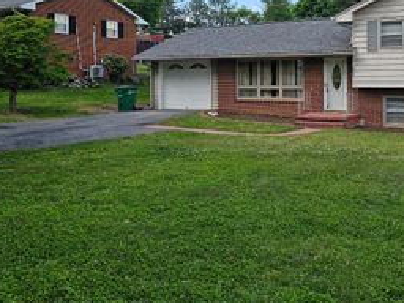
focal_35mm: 45
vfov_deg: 31.4
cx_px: 311
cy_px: 65
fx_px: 525
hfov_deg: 40.7
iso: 12
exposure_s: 1/585
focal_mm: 6.3
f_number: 1.7
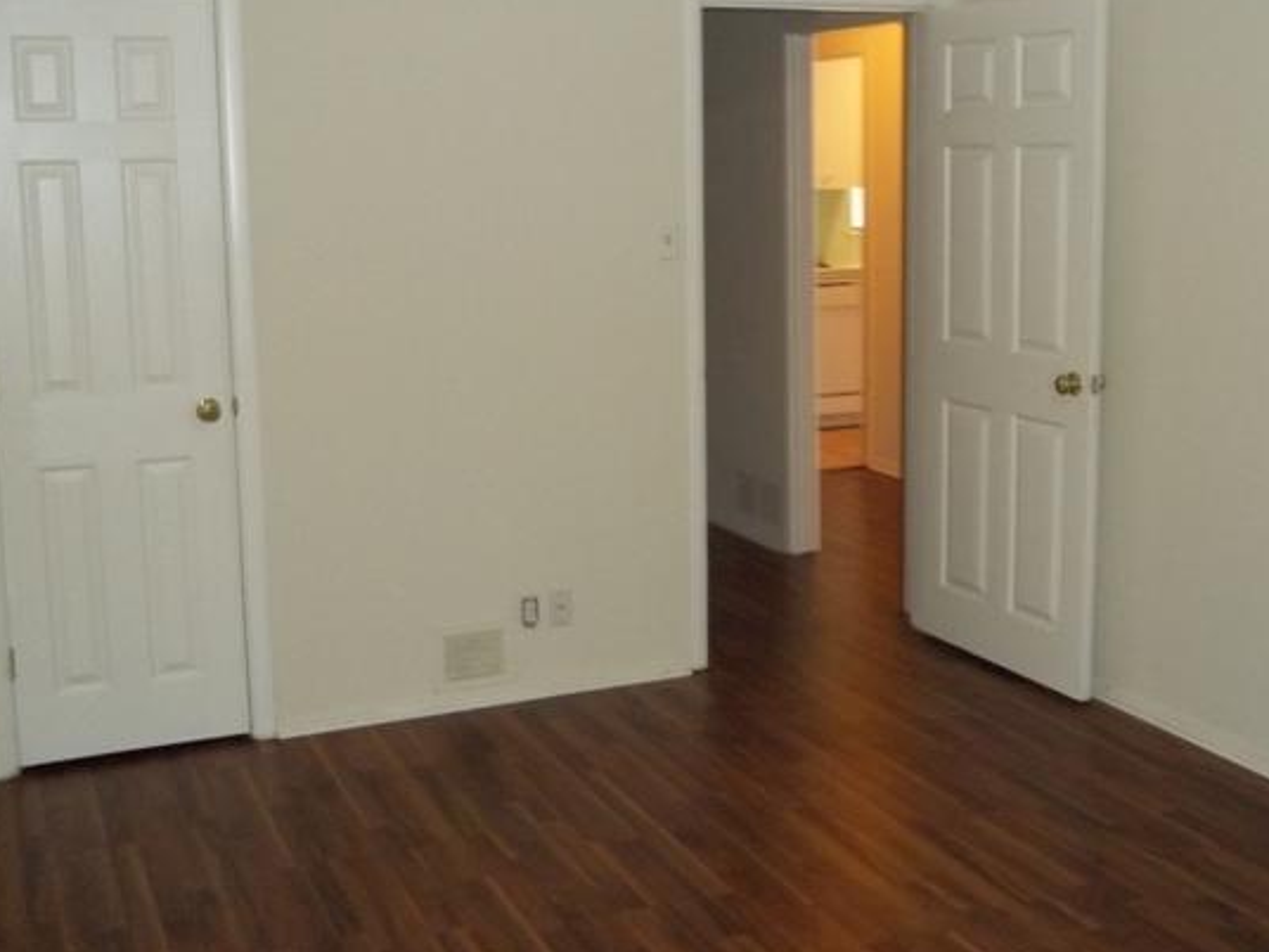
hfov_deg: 43.9
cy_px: 393
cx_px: 632
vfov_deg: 33.5
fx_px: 1576
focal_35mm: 43
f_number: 3.1
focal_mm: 6.5
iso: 320
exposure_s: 1/30
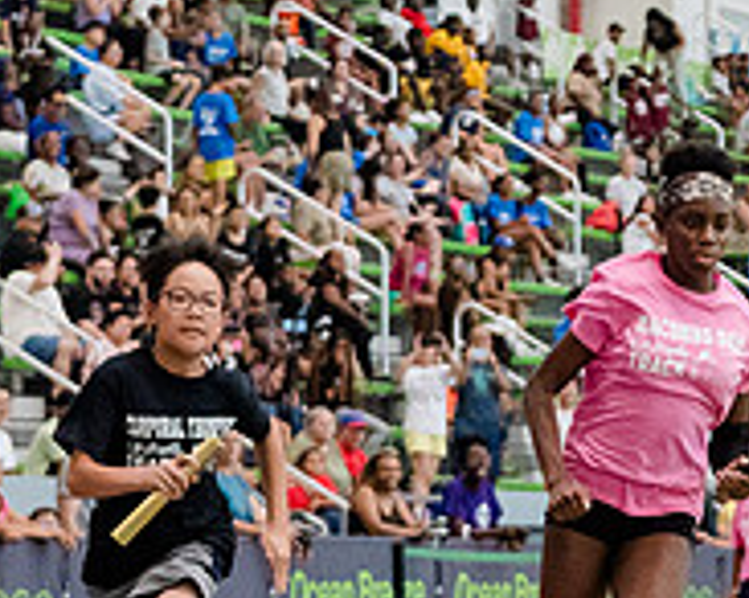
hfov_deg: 7.0
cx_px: 618
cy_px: 468
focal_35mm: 277
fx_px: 6134
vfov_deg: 5.6
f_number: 3.5
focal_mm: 70
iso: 6400
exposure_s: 1/1000
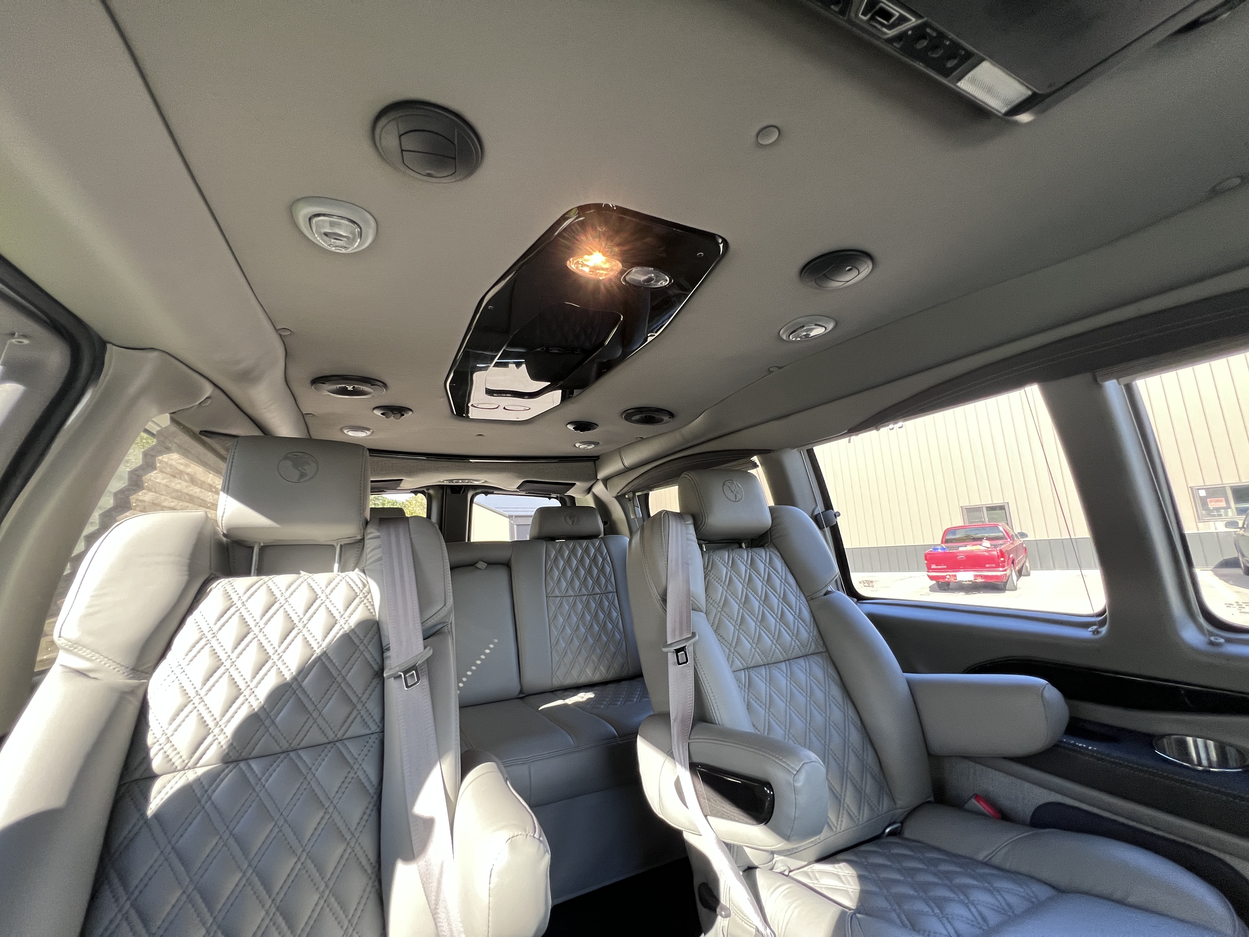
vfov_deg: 89.9
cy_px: 468
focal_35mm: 13
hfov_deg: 106.2
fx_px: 469
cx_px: 624
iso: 250
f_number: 1.8
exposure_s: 1/99
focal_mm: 1.57
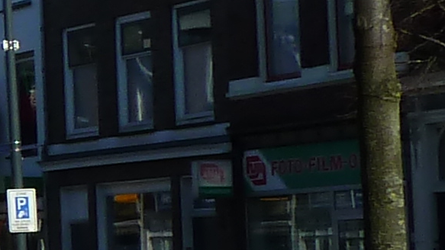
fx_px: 2207
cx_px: -755
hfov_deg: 9.6
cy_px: 147
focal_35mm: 187
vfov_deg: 6.5
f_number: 5
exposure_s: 1/500
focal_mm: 4.1
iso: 80
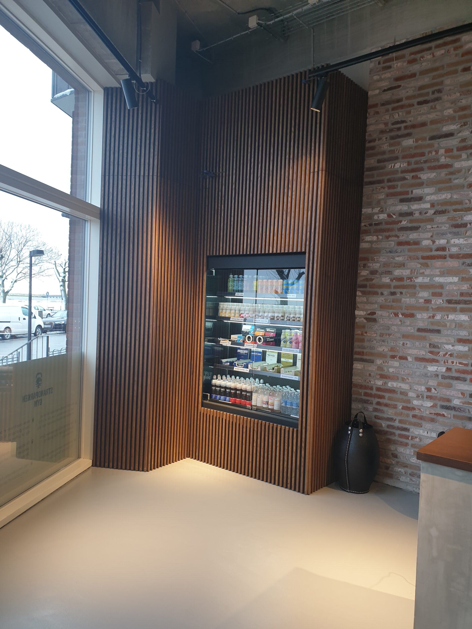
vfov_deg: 67.3
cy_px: 314
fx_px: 473
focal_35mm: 26
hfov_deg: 53.1
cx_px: 236
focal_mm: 4.3
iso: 64
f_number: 2.4
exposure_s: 1/50
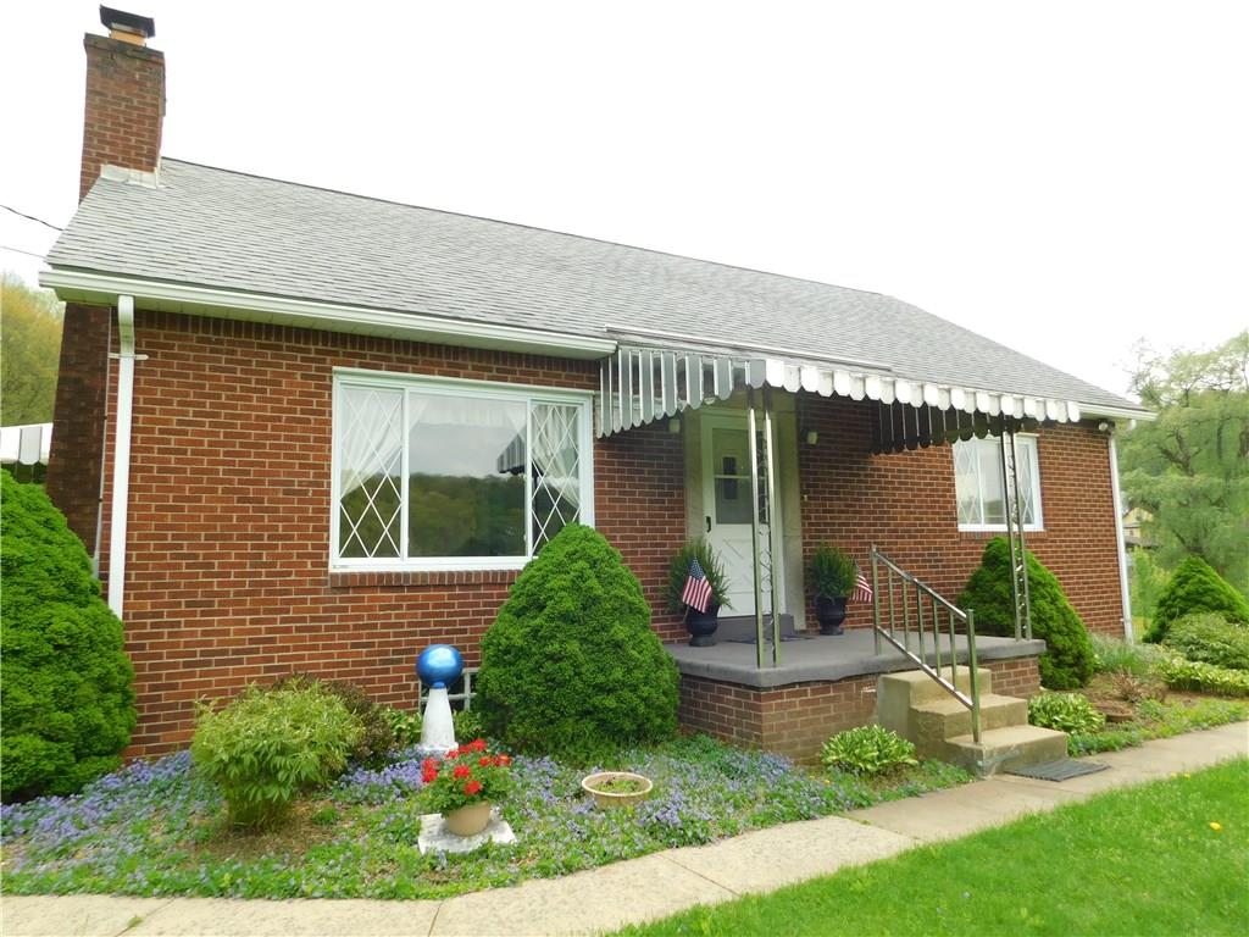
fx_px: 830
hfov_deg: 73.9
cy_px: 468
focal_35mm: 23
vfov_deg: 58.9
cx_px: 624
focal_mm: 4
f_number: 3
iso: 125
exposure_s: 1/500
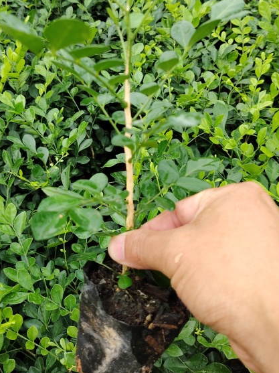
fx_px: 495
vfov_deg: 41.0
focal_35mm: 46
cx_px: 105
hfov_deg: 31.3
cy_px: 138
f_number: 1.75
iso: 100
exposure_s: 1/238
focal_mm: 5.25
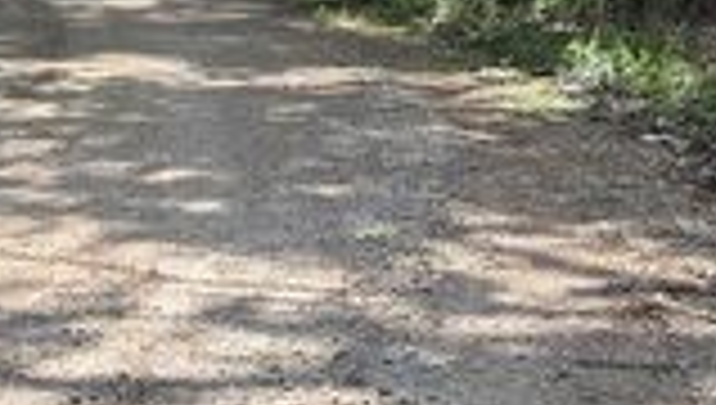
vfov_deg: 7.3
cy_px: -286
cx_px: -68
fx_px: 3118
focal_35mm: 164
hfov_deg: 12.9
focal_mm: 6.76
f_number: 1.78
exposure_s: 1/769
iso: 80
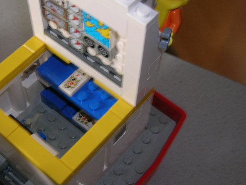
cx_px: 85
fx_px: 405
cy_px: 82
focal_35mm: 57
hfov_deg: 33.5
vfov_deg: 25.6
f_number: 2.9
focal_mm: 5.7
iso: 50
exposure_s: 1/30
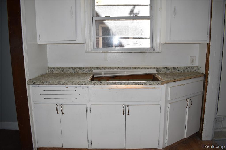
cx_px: 113
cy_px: 75
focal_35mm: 27
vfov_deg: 47.9
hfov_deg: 67.4
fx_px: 169
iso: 125
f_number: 5
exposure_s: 1/200
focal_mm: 18
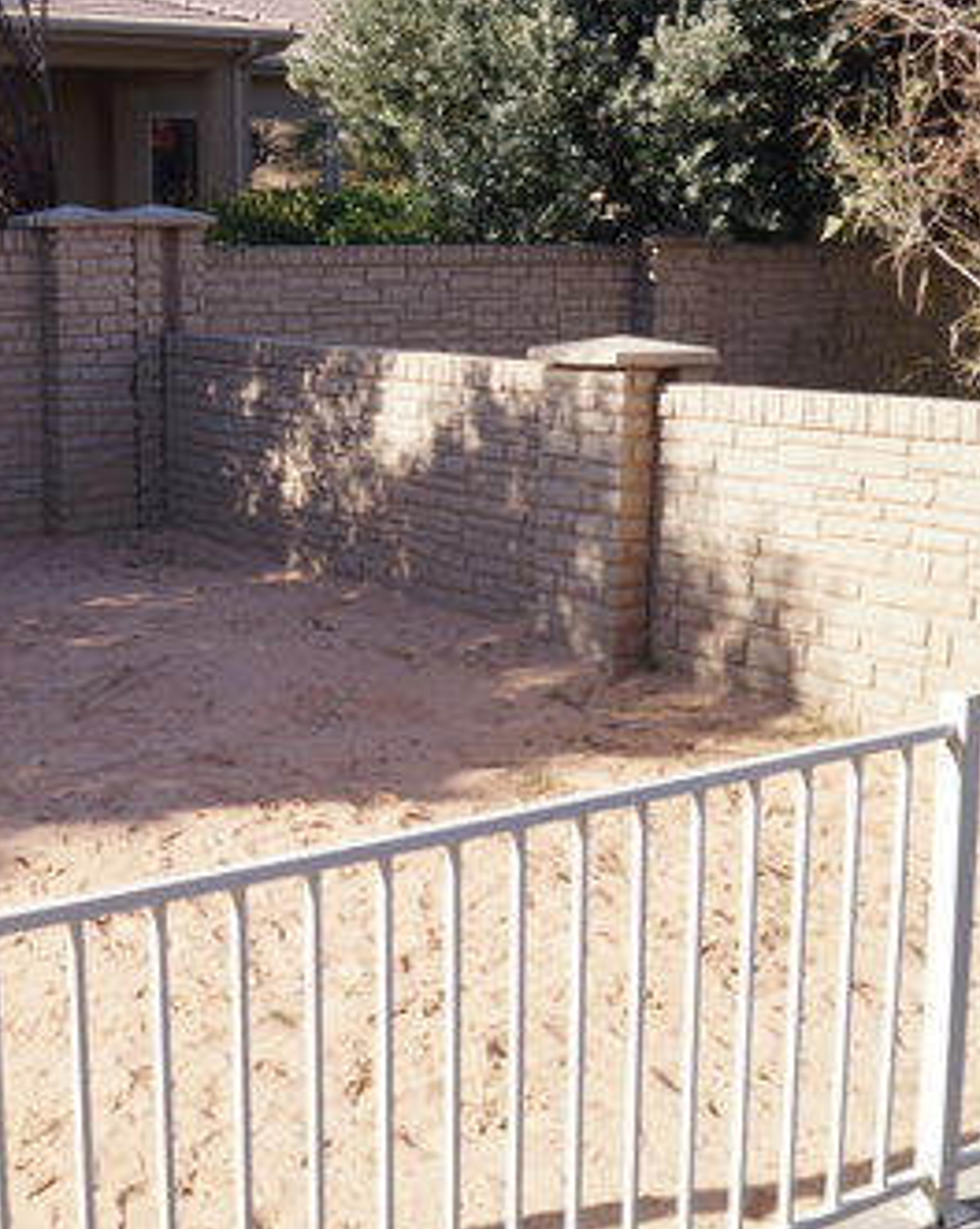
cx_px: 193
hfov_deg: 30.0
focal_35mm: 49
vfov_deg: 38.1
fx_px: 1780
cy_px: 574
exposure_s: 1/200
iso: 100
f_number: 7.1
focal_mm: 18
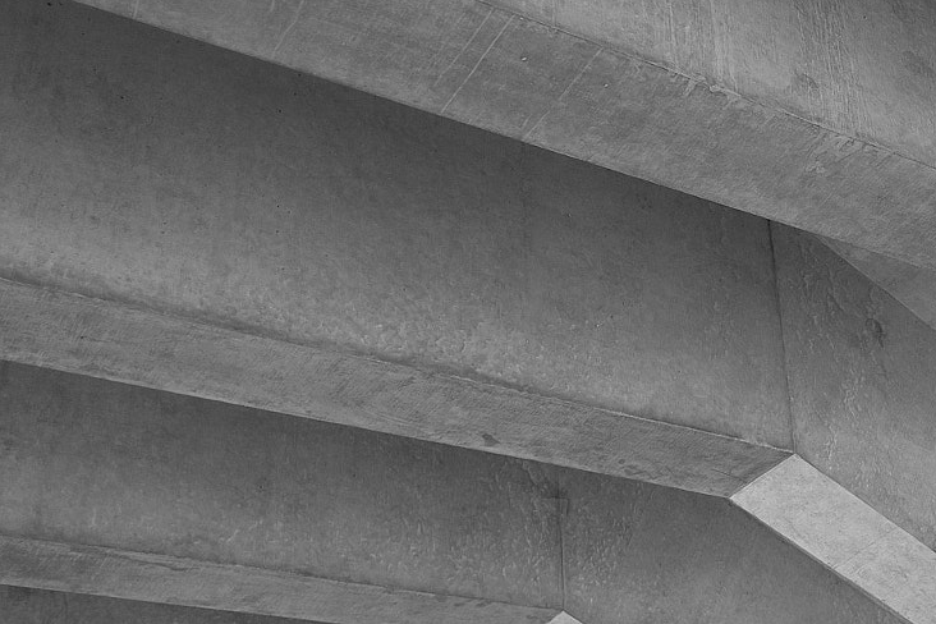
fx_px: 1534
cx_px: 971
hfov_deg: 31.0
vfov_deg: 22.9
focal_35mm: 59
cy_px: 398
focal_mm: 18
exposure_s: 1/85
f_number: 2
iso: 200
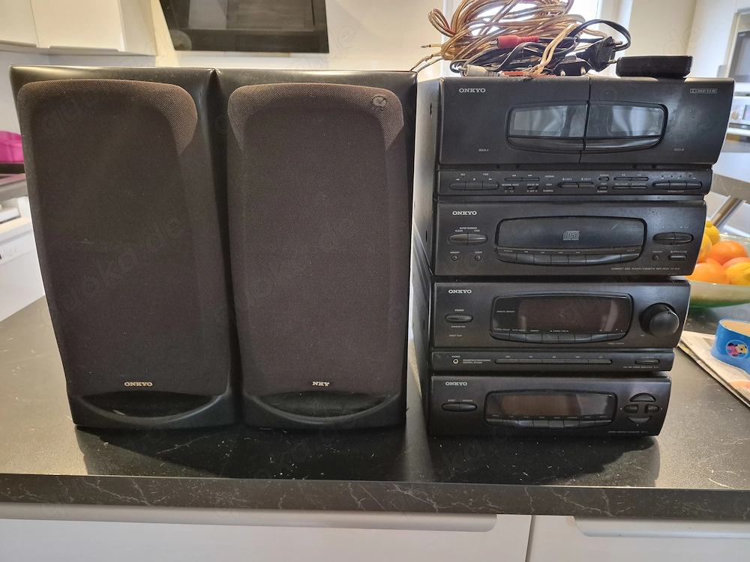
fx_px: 498
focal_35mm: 23
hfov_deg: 73.9
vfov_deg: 58.9
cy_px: 281
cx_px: 375
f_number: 1.8
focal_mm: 5.4
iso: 1600
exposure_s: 1/50
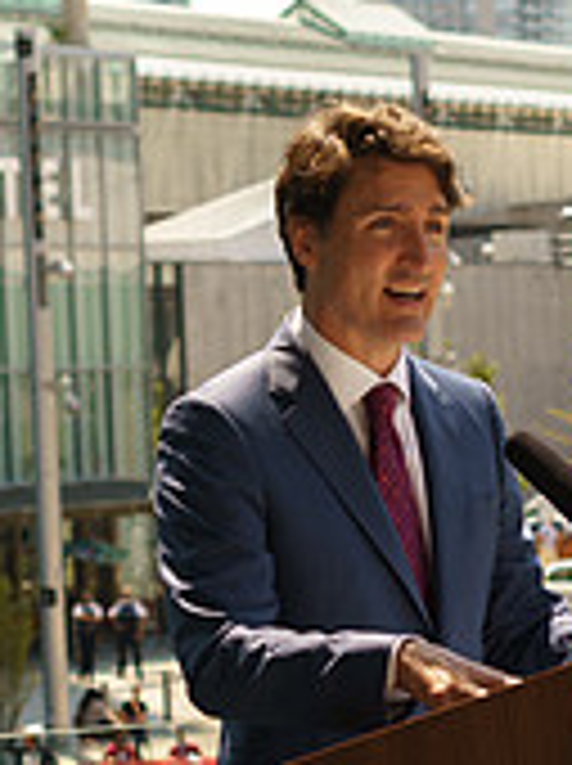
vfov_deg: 9.0
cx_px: 654
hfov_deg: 6.8
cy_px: 945
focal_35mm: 217
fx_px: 4793
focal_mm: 50
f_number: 4
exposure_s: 1/500
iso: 100
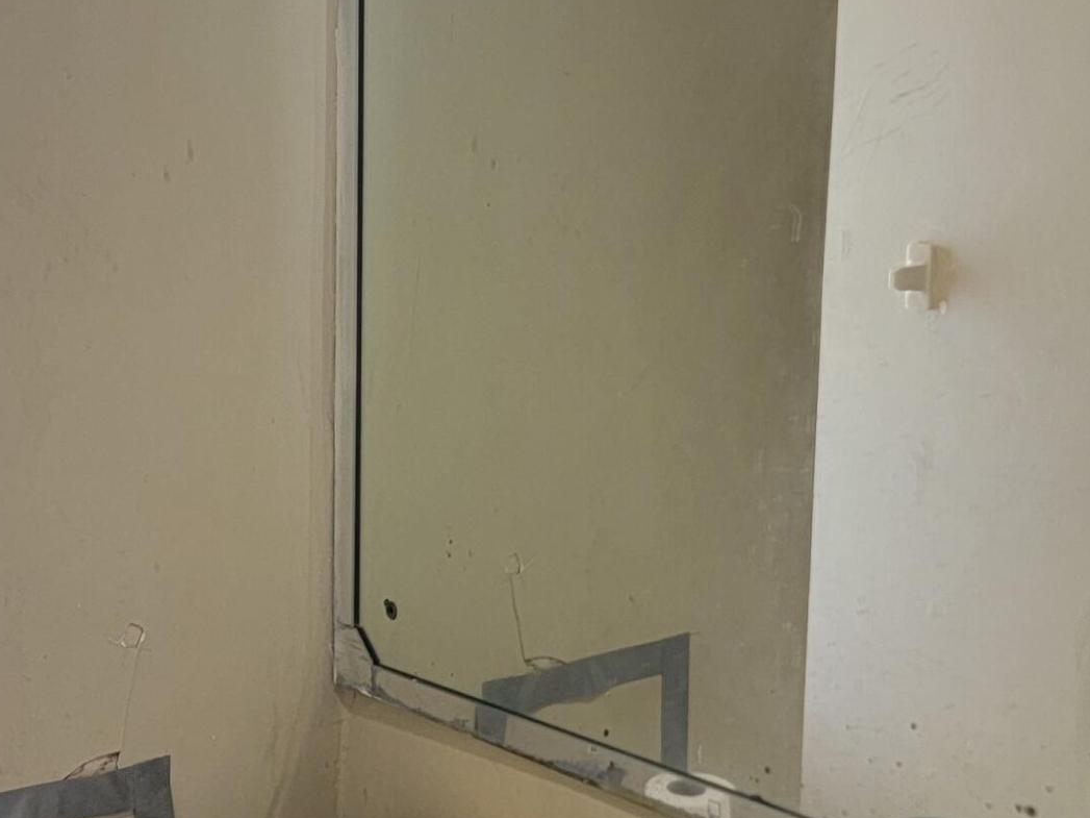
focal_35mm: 66
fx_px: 2078
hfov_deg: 29.2
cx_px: 391
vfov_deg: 22.2
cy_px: 348
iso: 200
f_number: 1.8
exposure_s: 1/40
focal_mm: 6.7
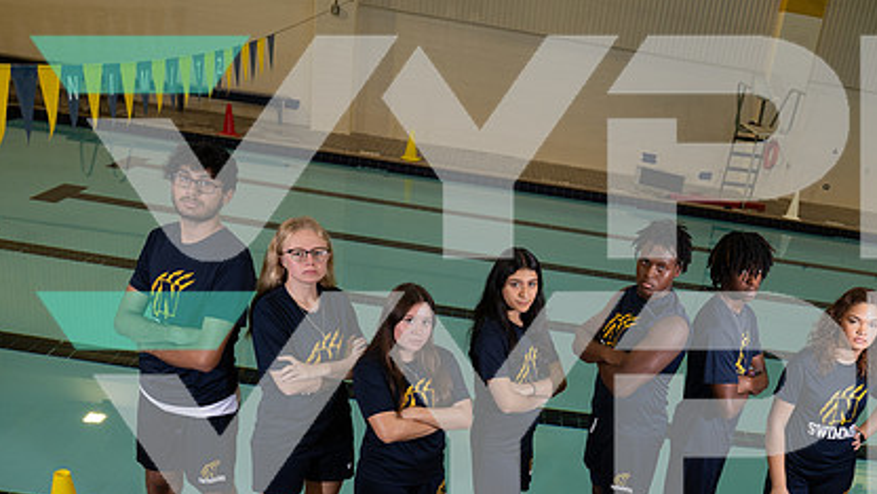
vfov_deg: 30.3
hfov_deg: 51.9
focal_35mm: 38
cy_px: 404
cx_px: 573
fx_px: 884
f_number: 4
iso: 800
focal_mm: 26
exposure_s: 1/250
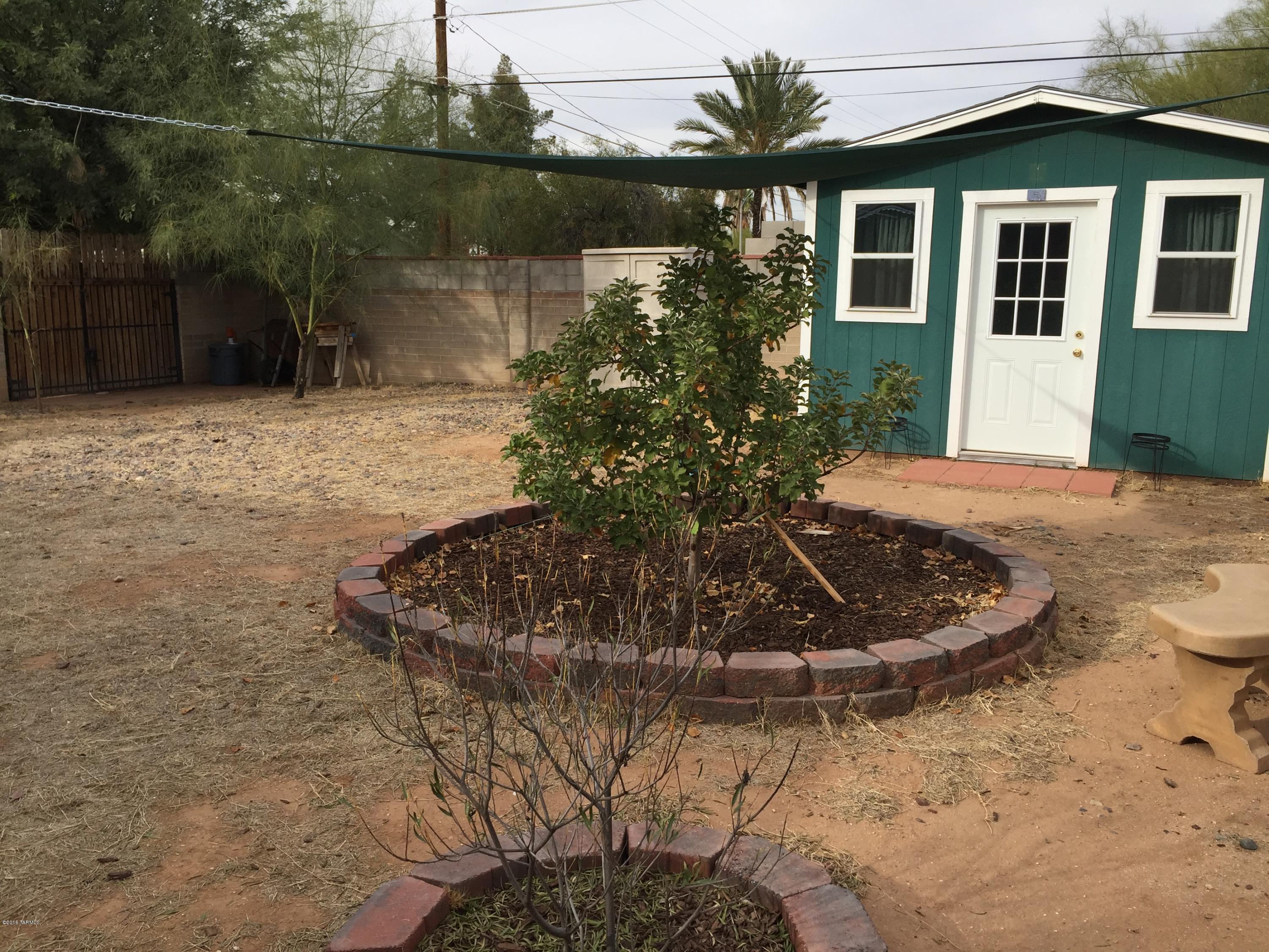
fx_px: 1063
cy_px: 476
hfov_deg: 61.7
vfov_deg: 48.2
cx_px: 634
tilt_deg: -10.2
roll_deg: -0.8
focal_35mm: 29
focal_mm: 4.15
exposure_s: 1/1163
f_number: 2.2
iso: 32
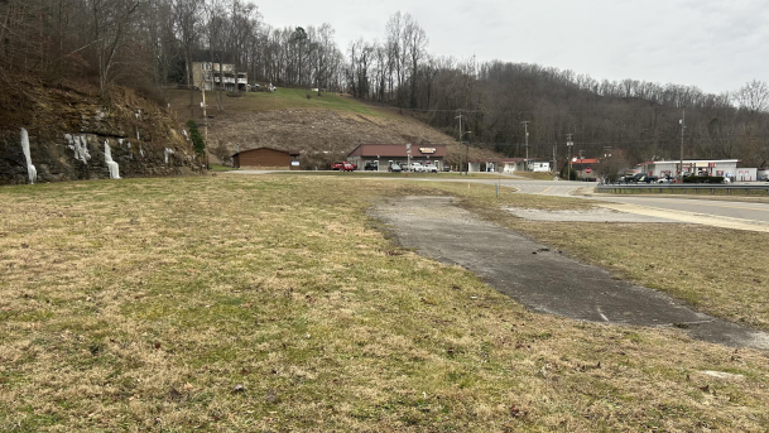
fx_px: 632
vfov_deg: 37.7
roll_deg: +0.7
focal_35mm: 31
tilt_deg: -7.7
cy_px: 260
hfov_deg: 62.5
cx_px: 415
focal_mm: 5.7
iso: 50
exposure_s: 1/367
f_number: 1.5
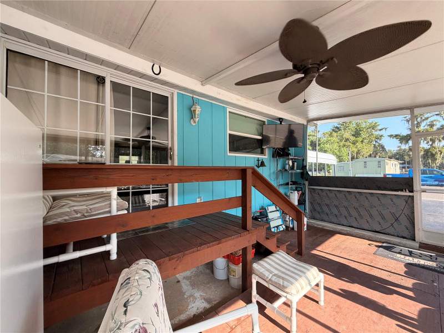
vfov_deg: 85.7
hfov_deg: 102.1
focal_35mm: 14
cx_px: 222
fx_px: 180
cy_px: 166
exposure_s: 1/144
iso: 64
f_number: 2.2
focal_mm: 2.22
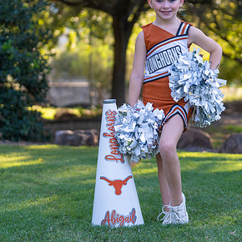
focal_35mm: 121
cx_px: 146
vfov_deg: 14.4
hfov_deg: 14.4
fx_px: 957
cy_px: 93
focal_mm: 70
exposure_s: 1/320
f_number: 2.8
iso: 200
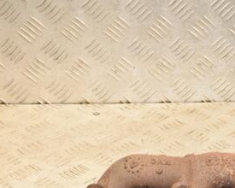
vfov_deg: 12.0
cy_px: 115
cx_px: 232
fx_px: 897
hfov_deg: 14.7
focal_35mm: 129
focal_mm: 42
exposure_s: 1/200
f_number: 5.6
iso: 800
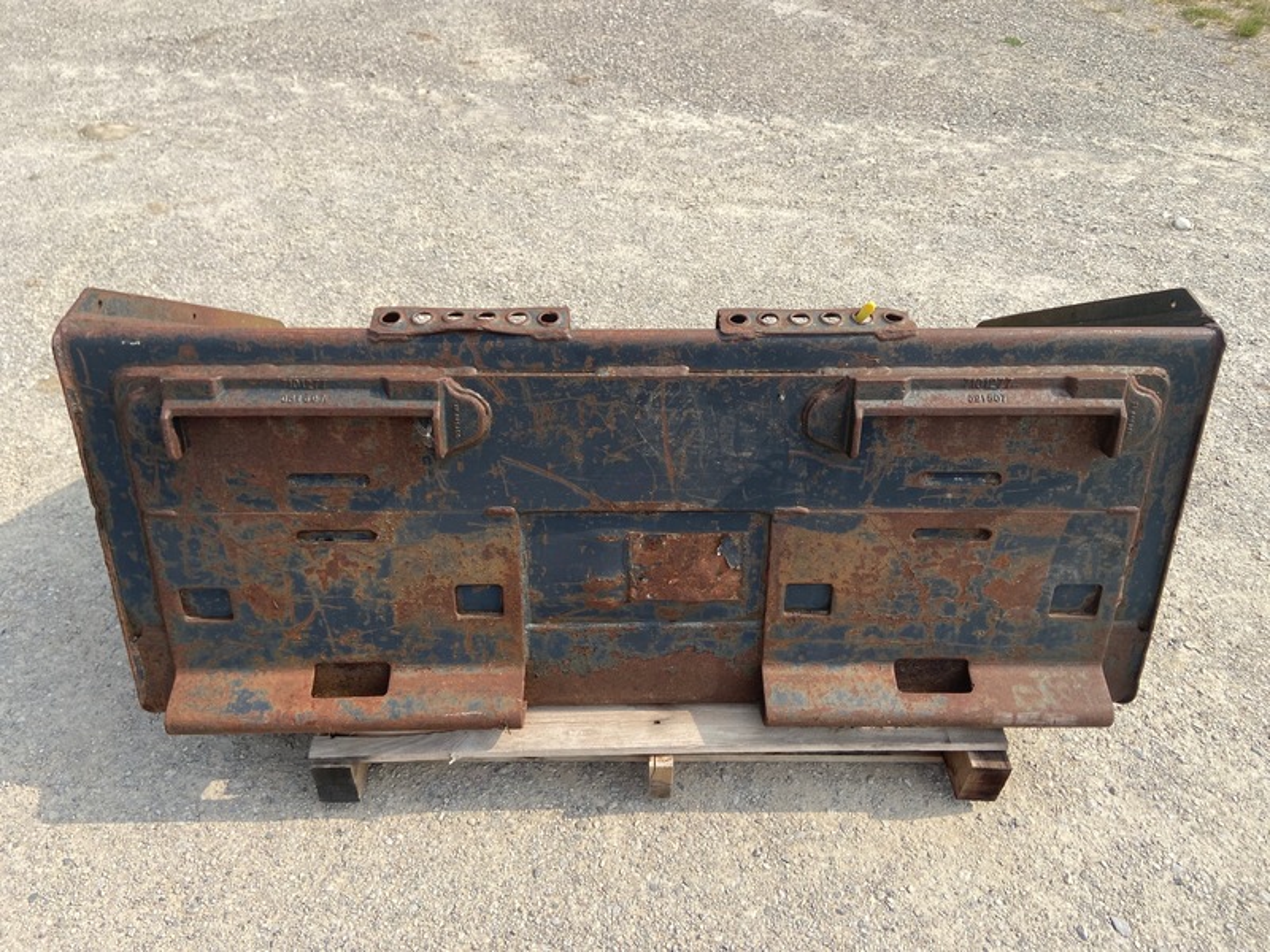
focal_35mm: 26
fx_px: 954
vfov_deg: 53.1
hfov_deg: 67.3
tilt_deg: -45.8
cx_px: 635
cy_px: 476
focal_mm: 4.25
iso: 32
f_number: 1.8
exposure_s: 1/2315
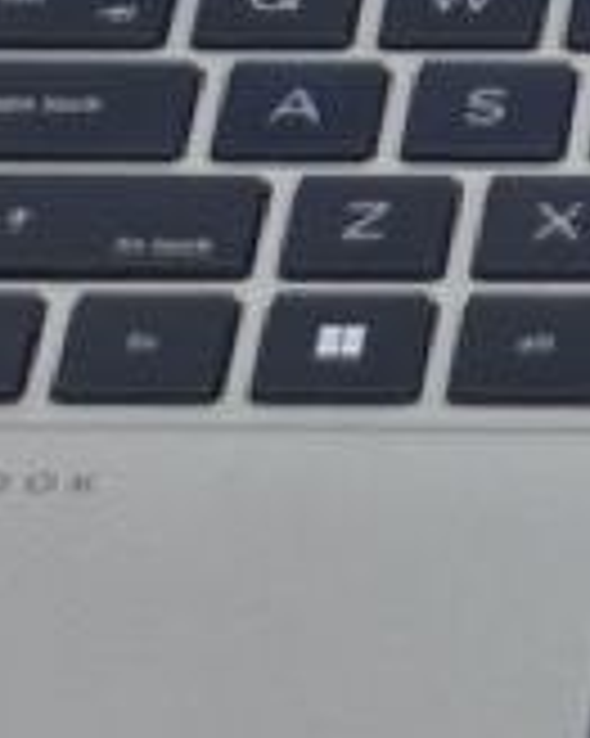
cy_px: -734
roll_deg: +0.7
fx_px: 8673
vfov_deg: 4.8
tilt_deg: -30.6
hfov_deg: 3.8
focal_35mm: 397
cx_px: 1315
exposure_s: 1/104
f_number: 1.6
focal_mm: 5.96
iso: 25
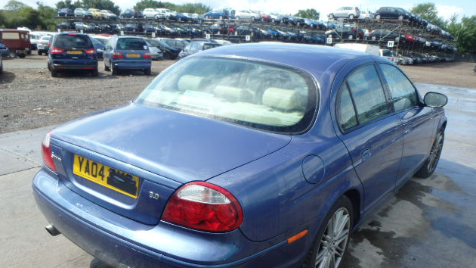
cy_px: 181
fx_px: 391
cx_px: 239
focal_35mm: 31
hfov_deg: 62.6
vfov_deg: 37.3
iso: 125
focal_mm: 5
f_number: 3.9
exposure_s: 1/500
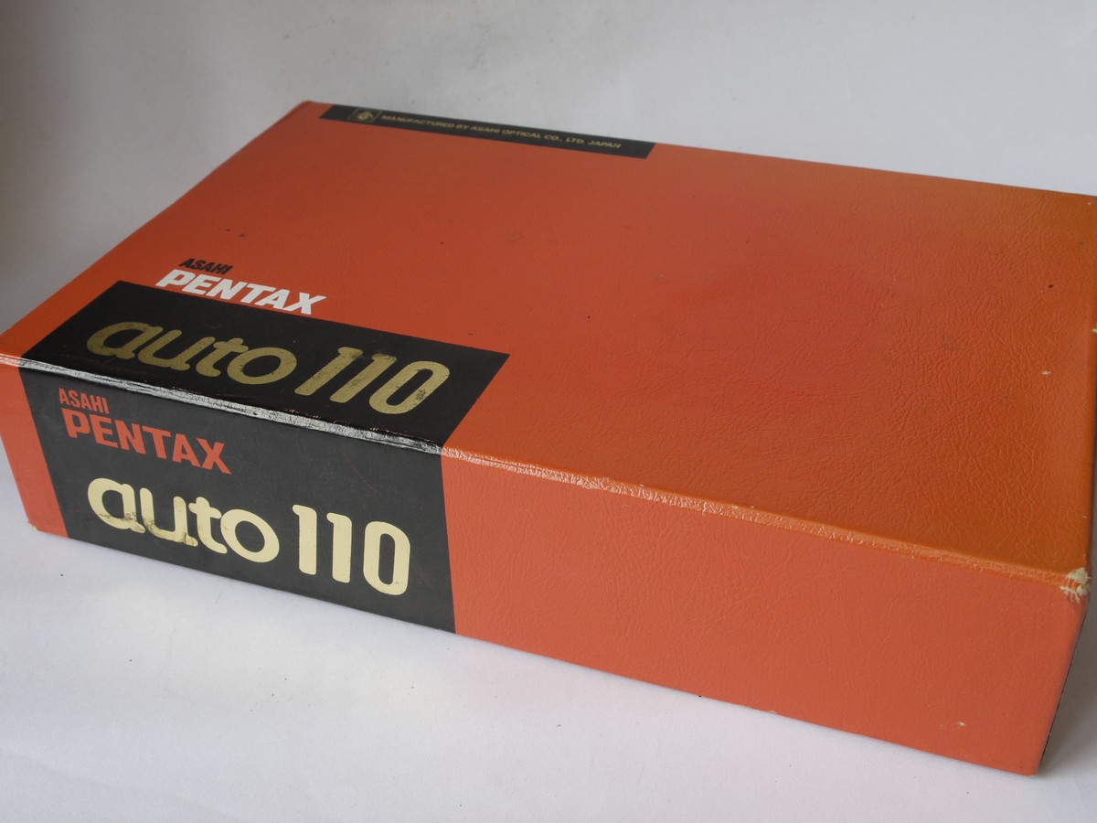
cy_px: 412
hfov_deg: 42.9
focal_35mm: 44
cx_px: 548
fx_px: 1394
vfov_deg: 32.9
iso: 400
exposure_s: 1/20
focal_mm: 22
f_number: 10
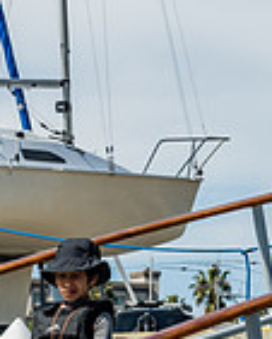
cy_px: 451
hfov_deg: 5.8
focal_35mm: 265
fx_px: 2664
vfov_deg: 7.2
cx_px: -181
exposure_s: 1/250
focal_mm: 66
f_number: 10
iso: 250
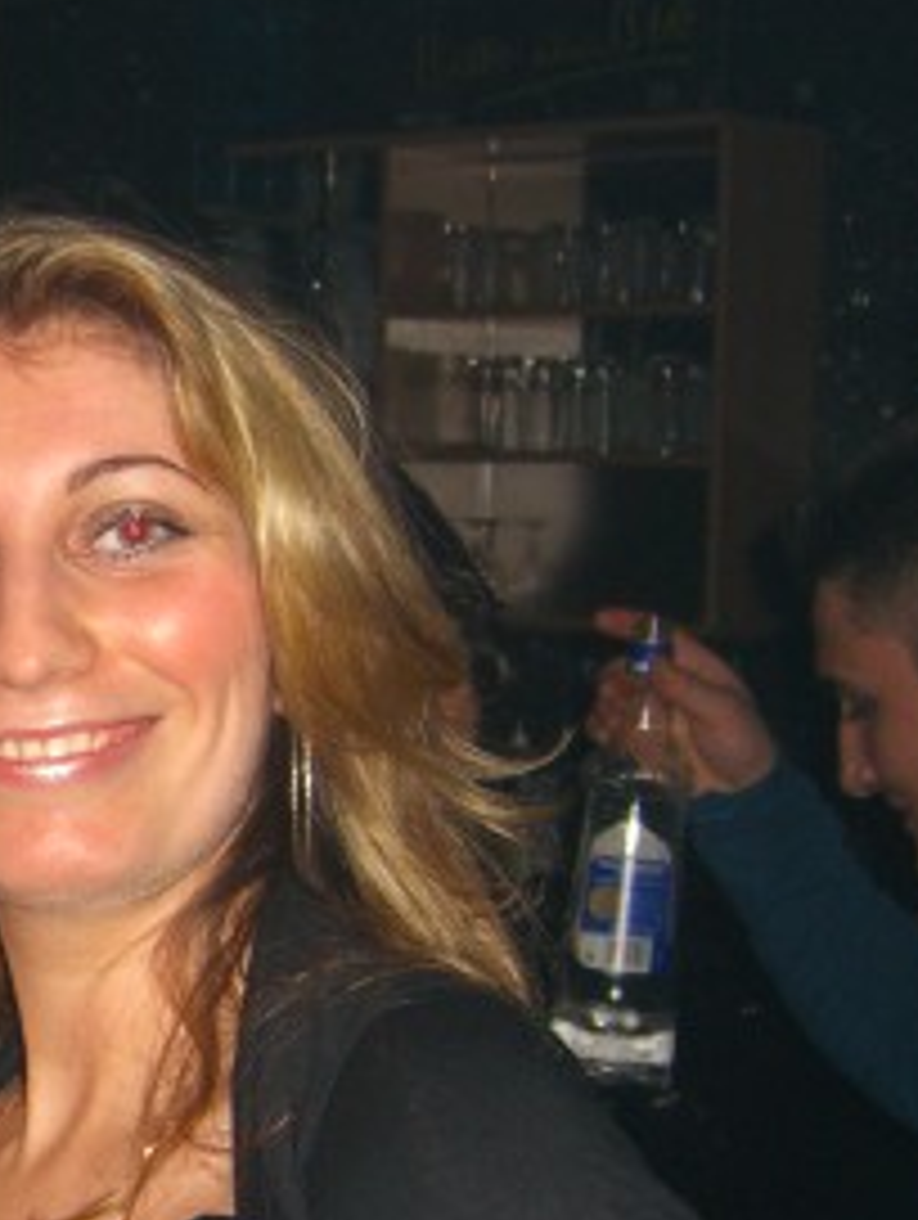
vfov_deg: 23.1
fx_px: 2963
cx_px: -184
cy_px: 833
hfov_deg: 16.8
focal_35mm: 84
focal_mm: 7.9
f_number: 2.8
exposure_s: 1/60
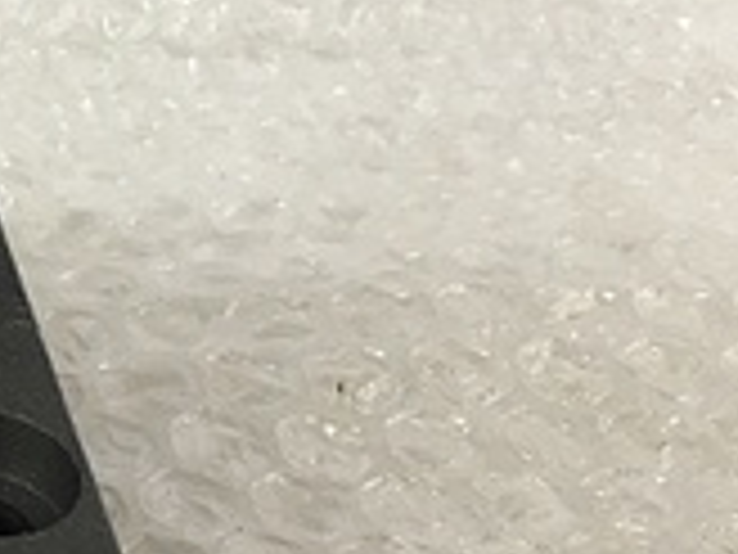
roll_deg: -1.7
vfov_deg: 13.0
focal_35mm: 113
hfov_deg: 15.9
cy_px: 104
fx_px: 2409
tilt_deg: -25.3
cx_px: -387
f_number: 2.2
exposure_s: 1/30
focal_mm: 4.15
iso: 25
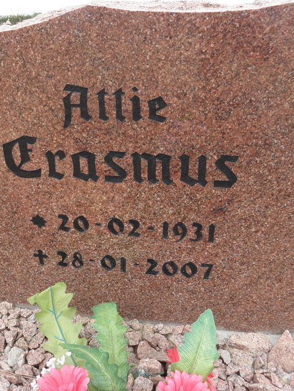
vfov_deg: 52.6
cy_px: 197
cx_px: 101
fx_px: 396
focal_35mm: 35
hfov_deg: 40.3
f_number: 2.8
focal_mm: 4.6
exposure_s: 1/40
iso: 64
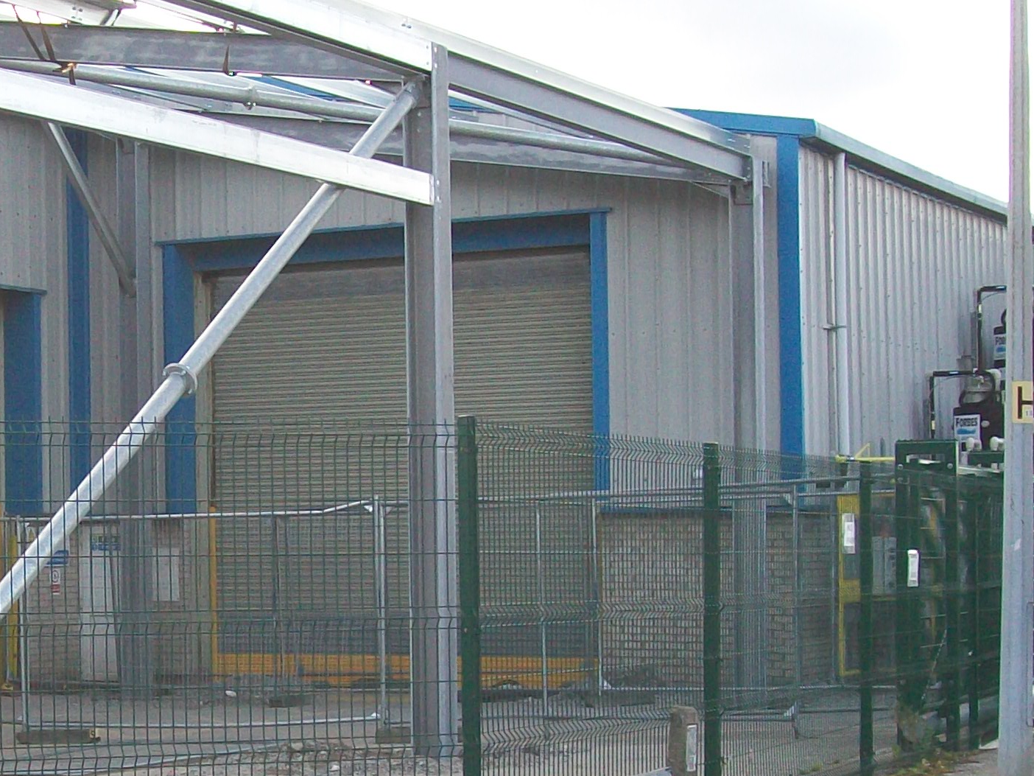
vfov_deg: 16.5
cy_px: 606
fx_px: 2658
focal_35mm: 89
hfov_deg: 21.6
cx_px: 119
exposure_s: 1/200
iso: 64
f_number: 2.7
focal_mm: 6
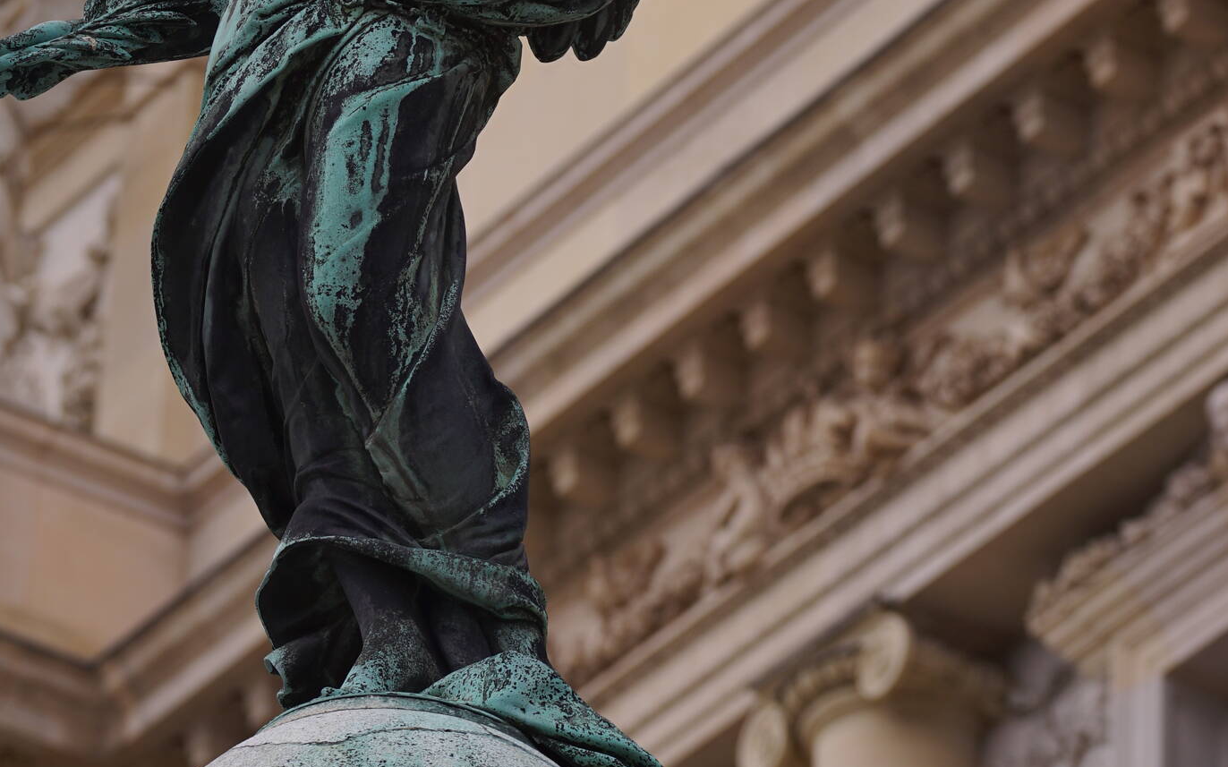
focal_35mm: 272
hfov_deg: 7.7
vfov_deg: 4.8
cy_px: -65
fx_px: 9102
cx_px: 492
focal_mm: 143
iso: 100
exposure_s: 1/250
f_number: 7.1
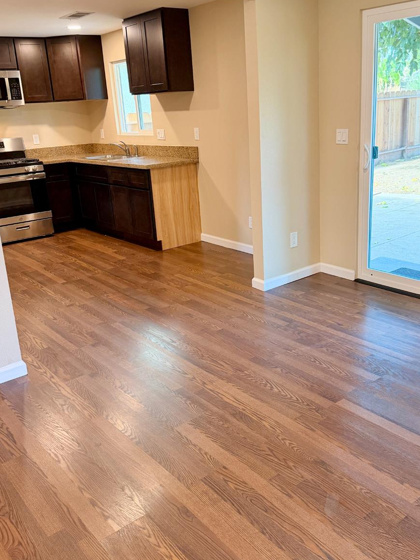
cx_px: 225
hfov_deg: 45.4
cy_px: 257
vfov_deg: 58.3
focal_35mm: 31
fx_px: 501
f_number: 1.78
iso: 320
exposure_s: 1/120
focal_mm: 6.76
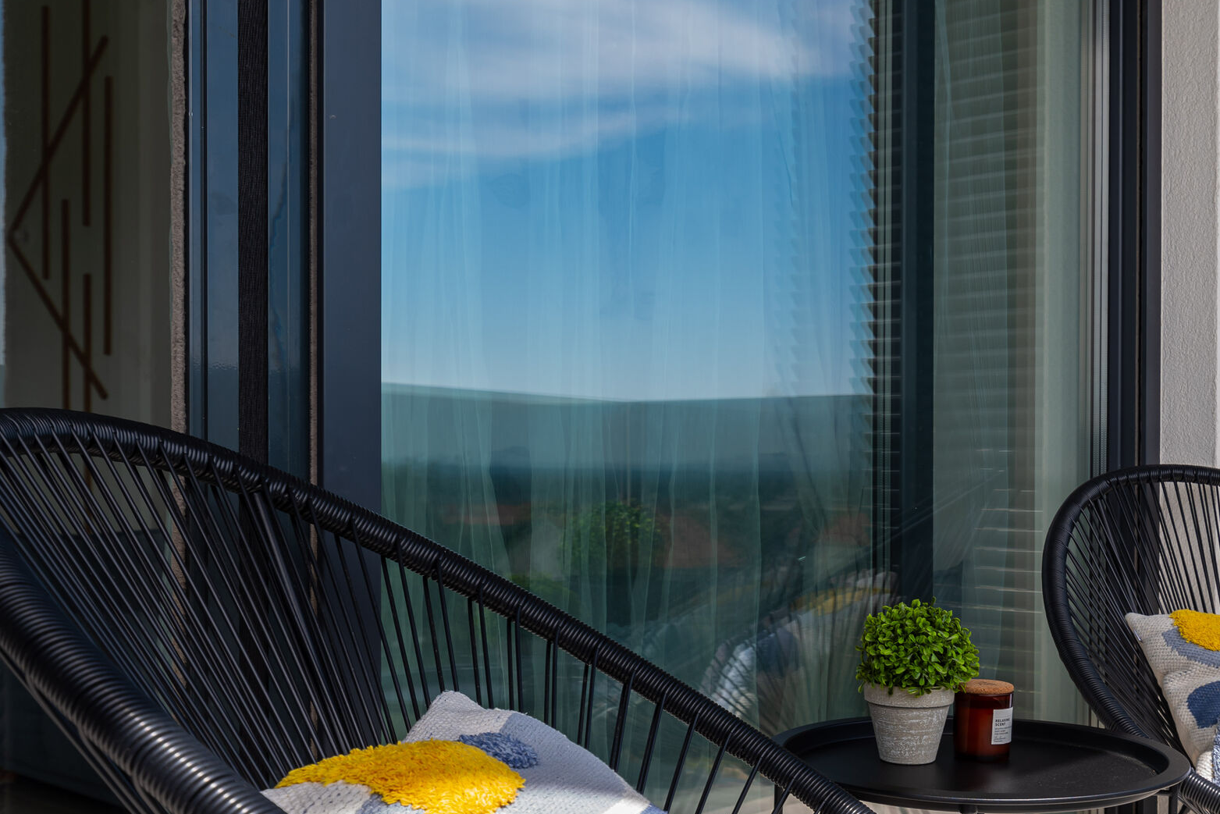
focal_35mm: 43
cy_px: 550
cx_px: 968
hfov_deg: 43.4
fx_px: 1458
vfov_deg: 30.9
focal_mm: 24
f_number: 7.1
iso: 100
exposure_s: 1/160
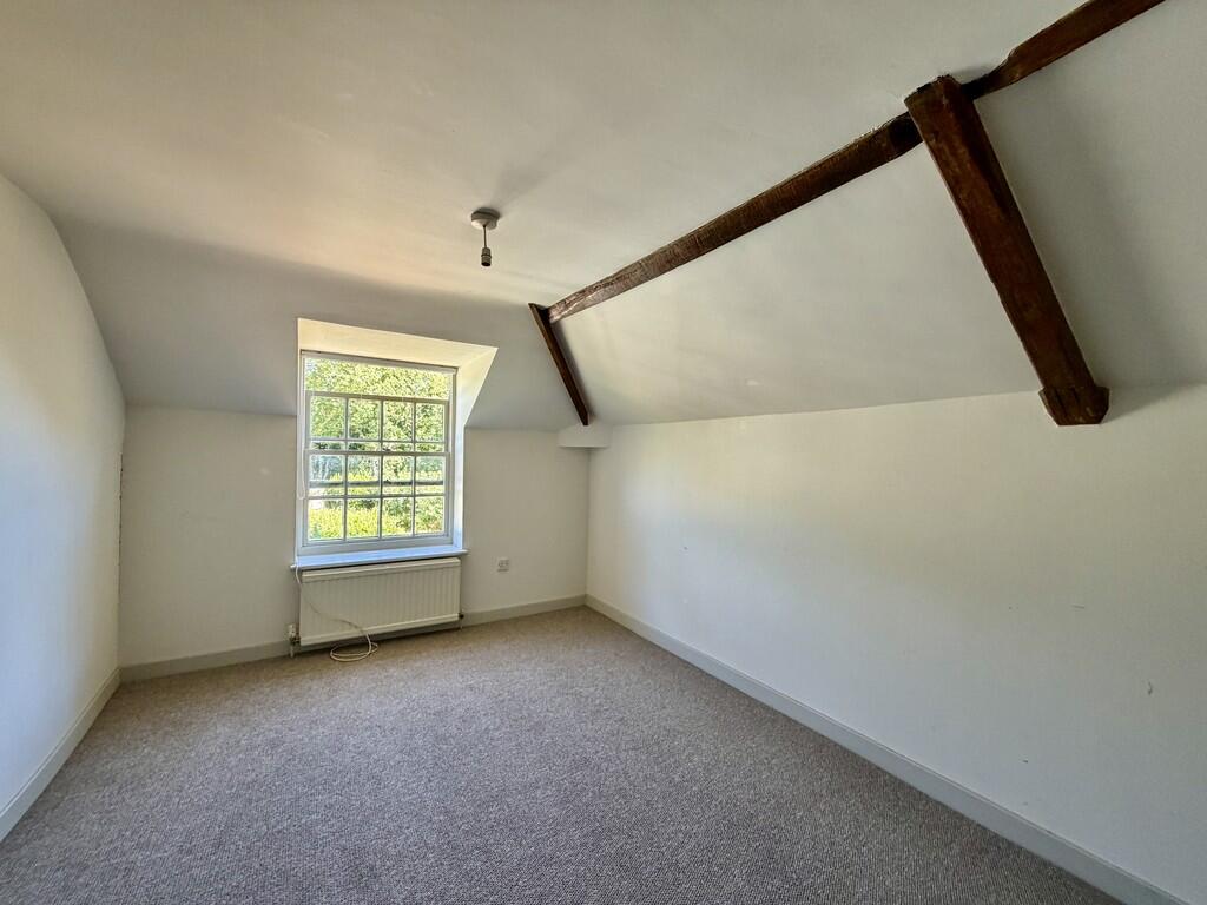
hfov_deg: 102.1
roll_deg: -0.8
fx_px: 488
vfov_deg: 85.7
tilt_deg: +0.0
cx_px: 604
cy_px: 452
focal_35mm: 14
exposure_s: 1/121
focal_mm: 2.22
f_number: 2.2
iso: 200
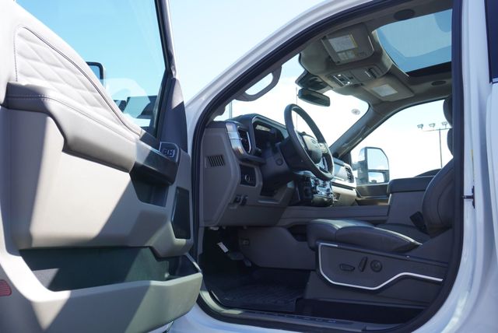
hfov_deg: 61.9
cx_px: 249
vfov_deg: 43.7
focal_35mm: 30
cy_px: 166
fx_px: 415
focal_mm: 20
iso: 100
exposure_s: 1/125
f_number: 5.6
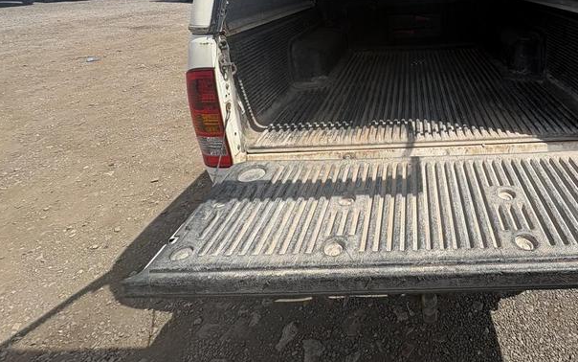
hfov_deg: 75.7
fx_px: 347
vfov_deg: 50.1
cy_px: 49
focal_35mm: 22
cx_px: 410
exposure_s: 1/1020
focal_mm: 2.22
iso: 64
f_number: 2.2
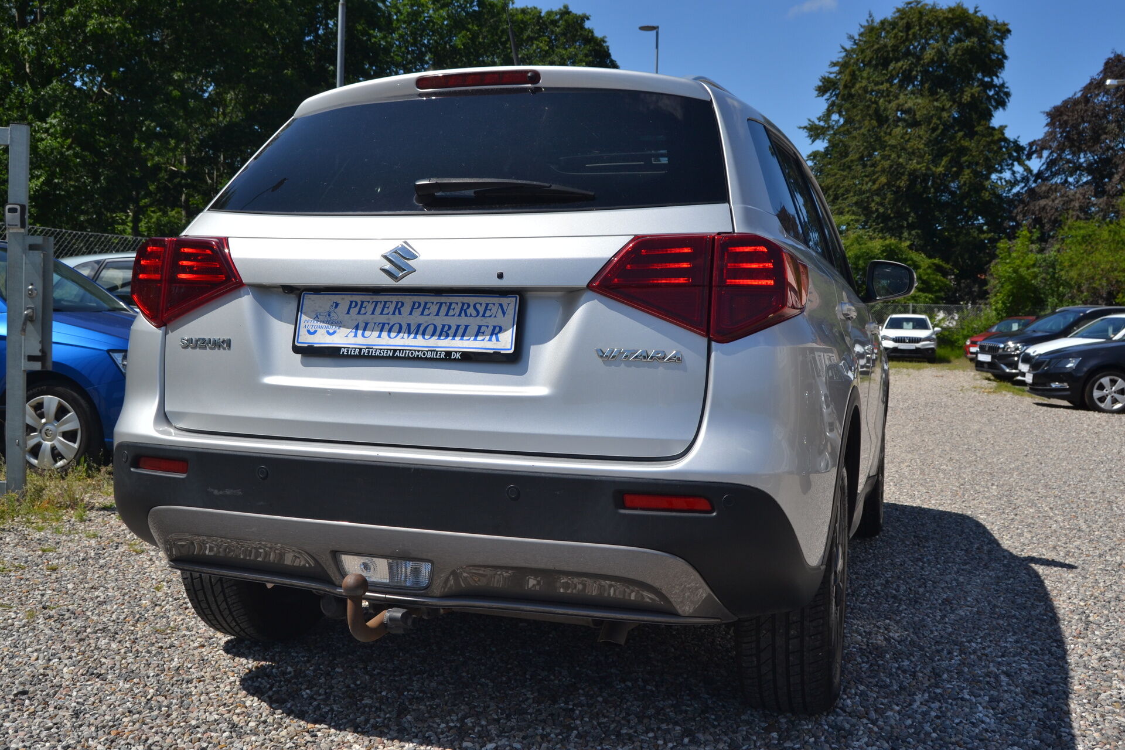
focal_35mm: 34
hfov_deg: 55.1
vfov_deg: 38.4
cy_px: 375
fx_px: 1078
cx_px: 562
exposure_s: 1/400
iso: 100
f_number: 10
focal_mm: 23
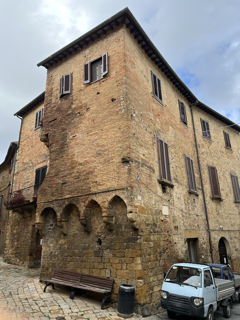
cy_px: 160
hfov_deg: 53.1
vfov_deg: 67.3
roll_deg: +1.7
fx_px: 240
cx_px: 120
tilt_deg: +17.2
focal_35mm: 26
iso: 50
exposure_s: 1/846
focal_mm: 5.7
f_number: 1.5
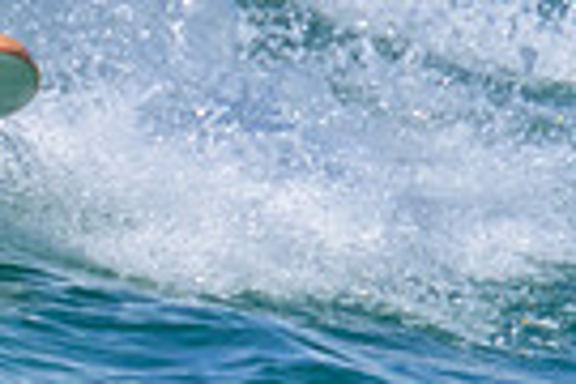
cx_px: -233
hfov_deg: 0.4
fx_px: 74826
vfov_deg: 0.3
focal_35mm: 4677
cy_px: -197
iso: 1600
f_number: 16
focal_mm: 800
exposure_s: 1/2000
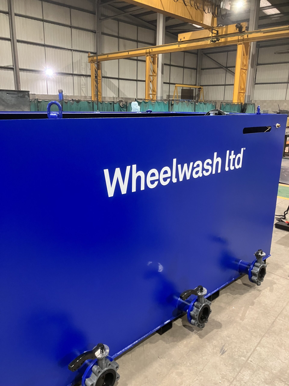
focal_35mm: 28
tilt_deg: -14.6
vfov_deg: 63.4
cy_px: 193
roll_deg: -1.0
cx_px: 144
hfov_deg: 49.7
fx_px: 312
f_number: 1.8
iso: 400
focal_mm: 3.99
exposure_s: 1/33
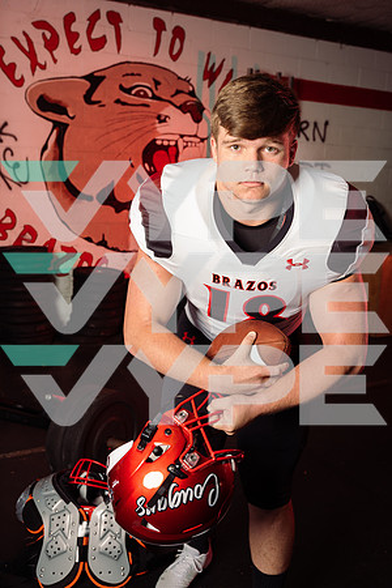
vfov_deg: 55.8
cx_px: 196
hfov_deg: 38.9
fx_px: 555
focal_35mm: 34
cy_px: 294
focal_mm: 34
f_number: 5.6
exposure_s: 1/250
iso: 250
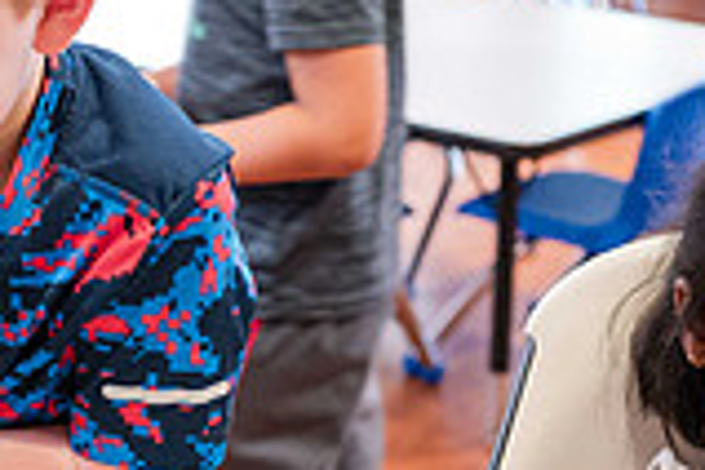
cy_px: 495
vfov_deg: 9.9
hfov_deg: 14.7
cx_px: 62
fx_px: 2702
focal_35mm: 138
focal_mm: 35
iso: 3200
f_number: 2.8
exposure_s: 1/100
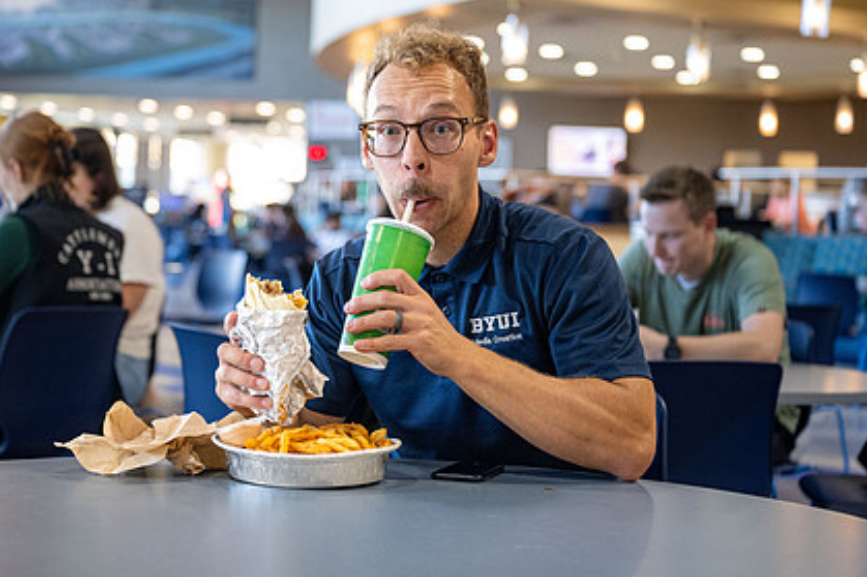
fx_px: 1733
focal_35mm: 72
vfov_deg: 18.9
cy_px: 237
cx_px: 379
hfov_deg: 28.1
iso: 1250
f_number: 2.8
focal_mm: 52
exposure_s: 1/200
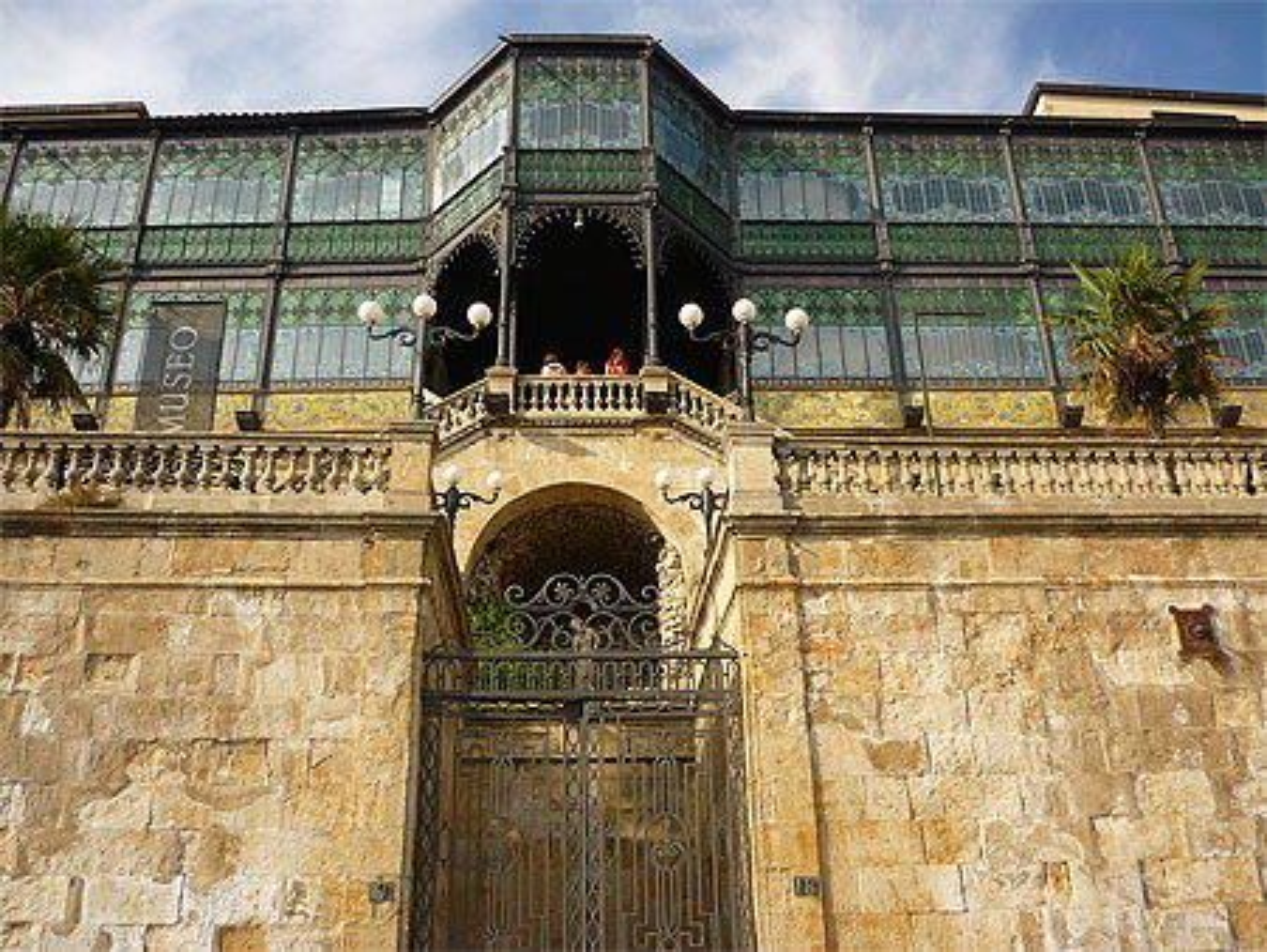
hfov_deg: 55.3
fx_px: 1208
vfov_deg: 43.0
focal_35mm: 33
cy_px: 476
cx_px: 634
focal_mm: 5.5
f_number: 2.8
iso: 100
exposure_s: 1/1000
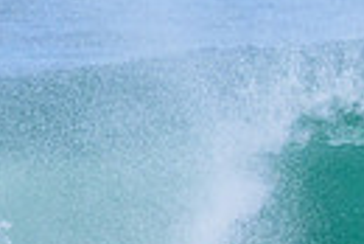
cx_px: 599
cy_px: 313
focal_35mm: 3578
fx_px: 36218
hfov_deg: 0.6
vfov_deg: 0.4
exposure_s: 1/2000
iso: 2500
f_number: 11
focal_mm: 800
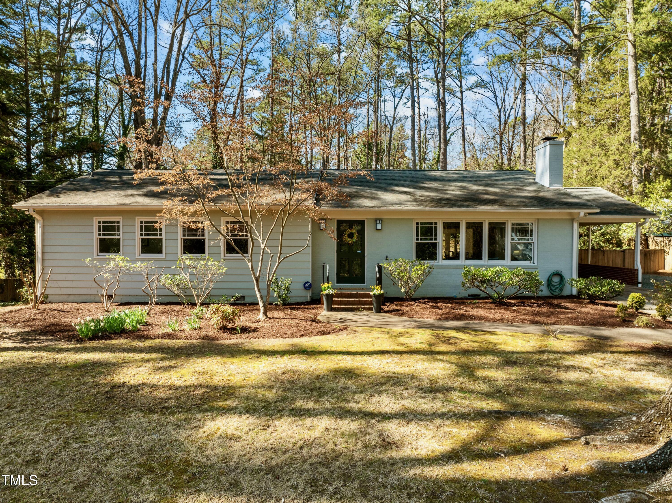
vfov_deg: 56.8
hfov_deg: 71.6
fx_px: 466
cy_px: 252
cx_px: 336
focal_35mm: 24
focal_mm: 12.29
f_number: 2.8
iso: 130
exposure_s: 1/500
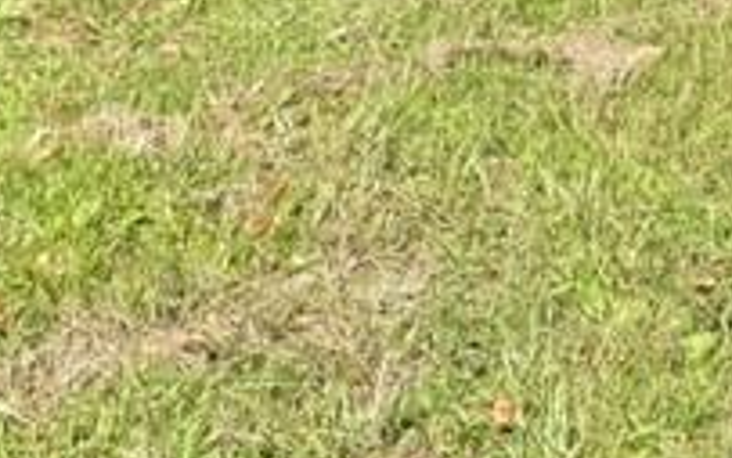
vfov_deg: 13.5
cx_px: 869
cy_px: -361
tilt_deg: -1.6
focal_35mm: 87
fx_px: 1736
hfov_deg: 22.1
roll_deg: +0.2
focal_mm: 4.2
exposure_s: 1/1350
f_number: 1.6
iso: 32
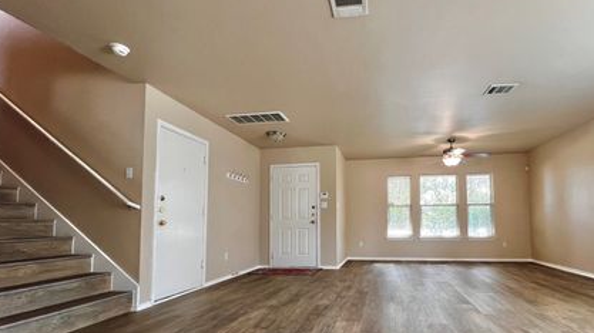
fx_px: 268
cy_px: 207
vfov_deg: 63.0
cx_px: 346
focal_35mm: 17
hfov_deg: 95.1
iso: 250
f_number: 1.8
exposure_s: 1/120
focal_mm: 1.57
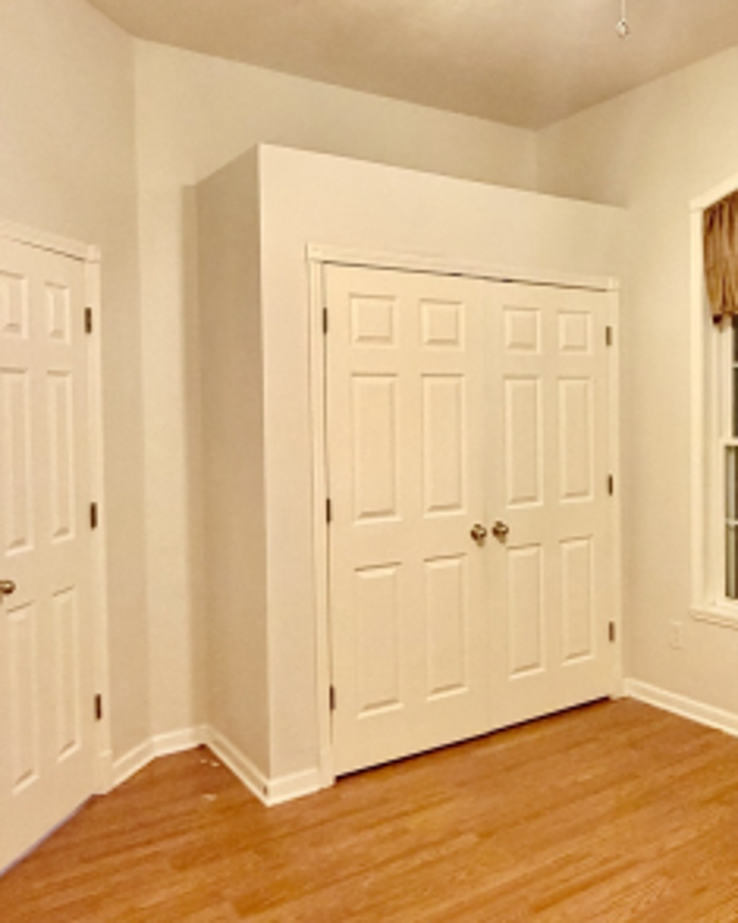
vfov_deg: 57.2
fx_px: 847
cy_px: 441
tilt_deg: -3.0
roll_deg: +0.7
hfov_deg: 46.3
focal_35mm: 31
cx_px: 499
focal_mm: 2.22
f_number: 2.2
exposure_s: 1/60
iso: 500
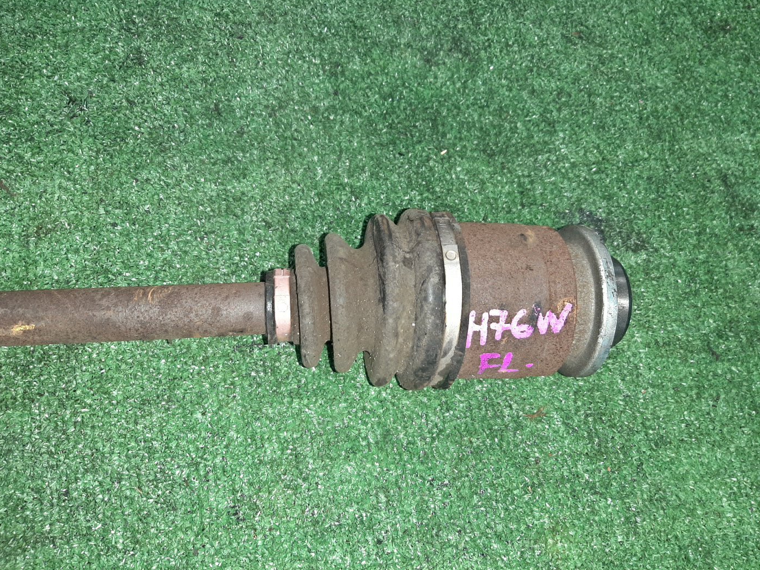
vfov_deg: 51.3
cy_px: 276
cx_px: 374
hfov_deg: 65.3
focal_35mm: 27
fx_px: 593
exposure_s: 1/25
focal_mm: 3.93
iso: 257
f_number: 1.7
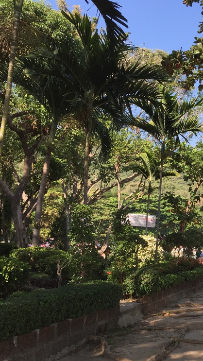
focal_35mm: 51
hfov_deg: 21.1
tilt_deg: +3.2
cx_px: 273
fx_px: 488
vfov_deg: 40.4
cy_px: 213
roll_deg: -0.4
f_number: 2.2
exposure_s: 1/942
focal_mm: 4.15
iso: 32
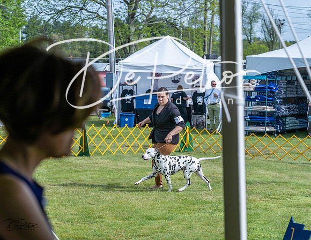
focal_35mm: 106
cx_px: 156
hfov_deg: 18.4
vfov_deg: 14.2
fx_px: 961
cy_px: 120
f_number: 5.6
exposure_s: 1/1250
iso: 250
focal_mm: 96
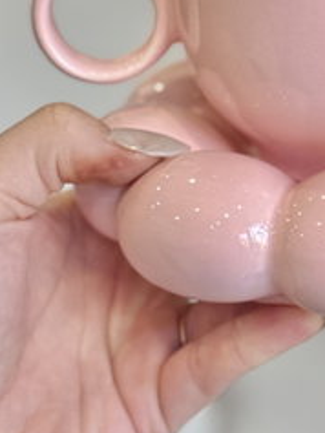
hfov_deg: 13.5
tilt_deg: -16.9
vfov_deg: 17.8
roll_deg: +1.8
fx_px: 1351
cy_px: 19
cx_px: 331
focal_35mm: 108
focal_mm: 6.76
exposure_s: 1/117
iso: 100
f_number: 1.78
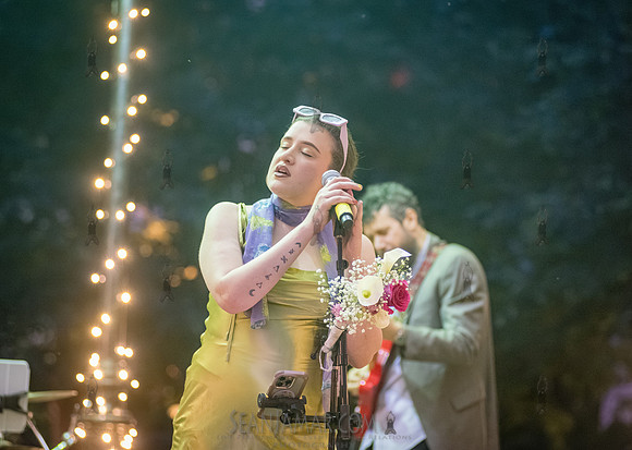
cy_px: 209
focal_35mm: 135
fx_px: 2412
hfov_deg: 14.9
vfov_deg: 10.7
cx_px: 294
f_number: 3.2
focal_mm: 120
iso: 6400
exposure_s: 1/100
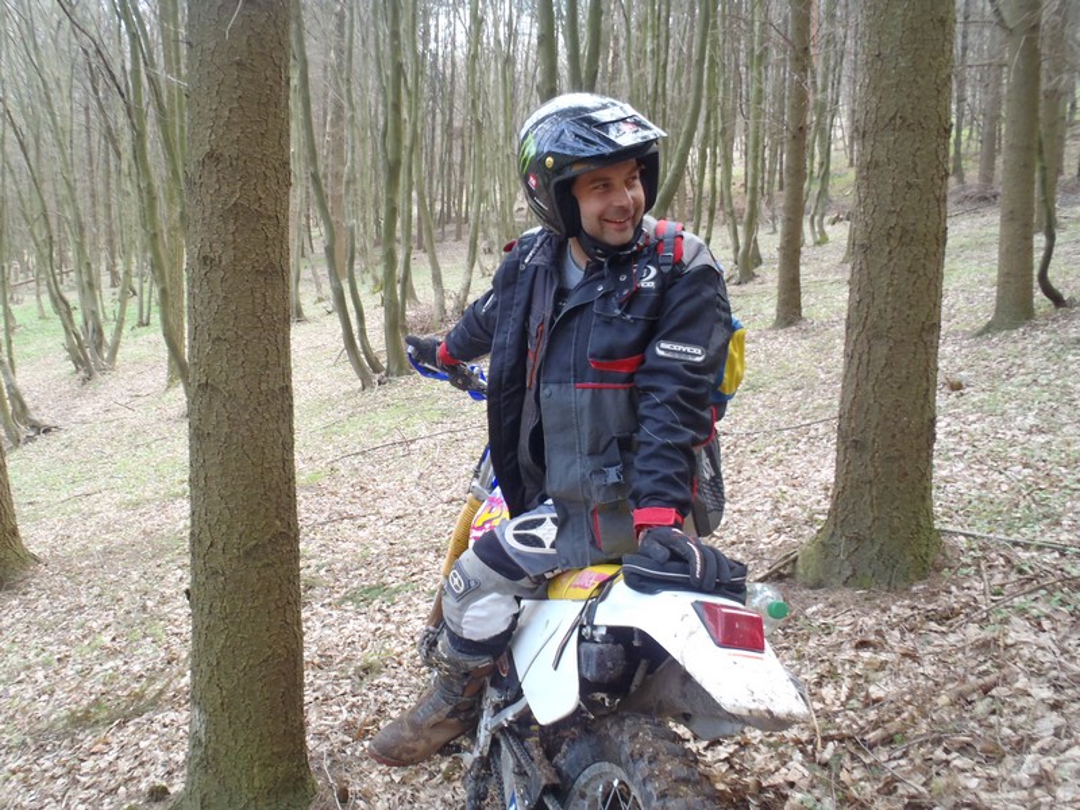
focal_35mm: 28
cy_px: 405
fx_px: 874
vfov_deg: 49.7
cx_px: 540
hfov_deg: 63.4
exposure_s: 1/30
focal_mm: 5
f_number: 3.9
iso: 125
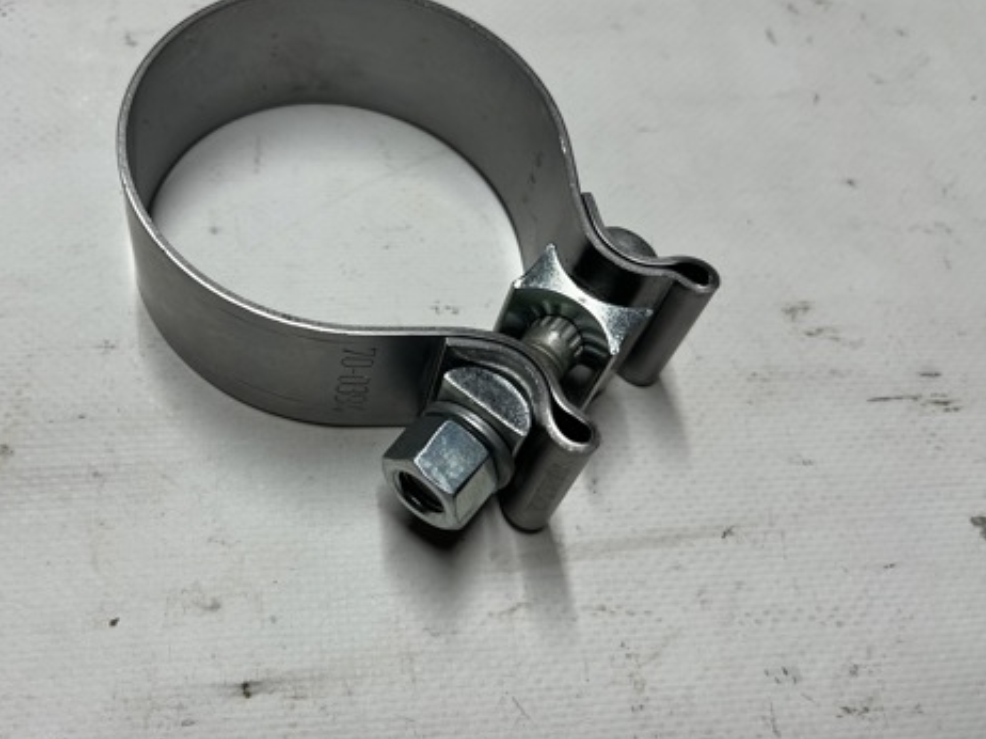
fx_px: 1025
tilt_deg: -62.1
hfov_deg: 50.7
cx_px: 354
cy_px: 319
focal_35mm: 36
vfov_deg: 39.5
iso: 50
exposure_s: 1/100
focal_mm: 5.7
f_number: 1.5
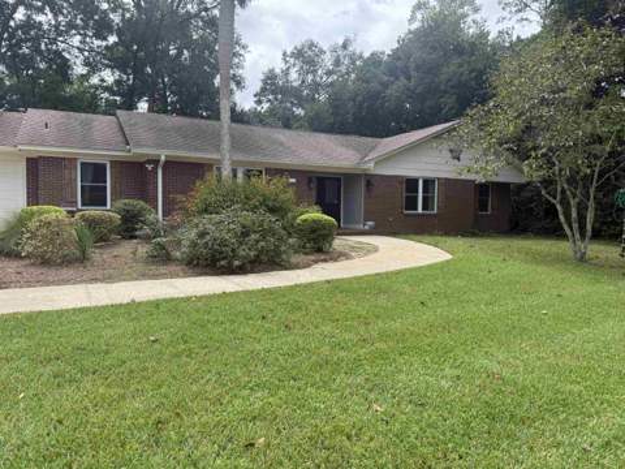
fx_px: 433
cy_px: 234
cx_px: 312
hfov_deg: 71.6
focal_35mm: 24
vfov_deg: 56.8
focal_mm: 6.76
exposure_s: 1/1522
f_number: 1.78
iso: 100
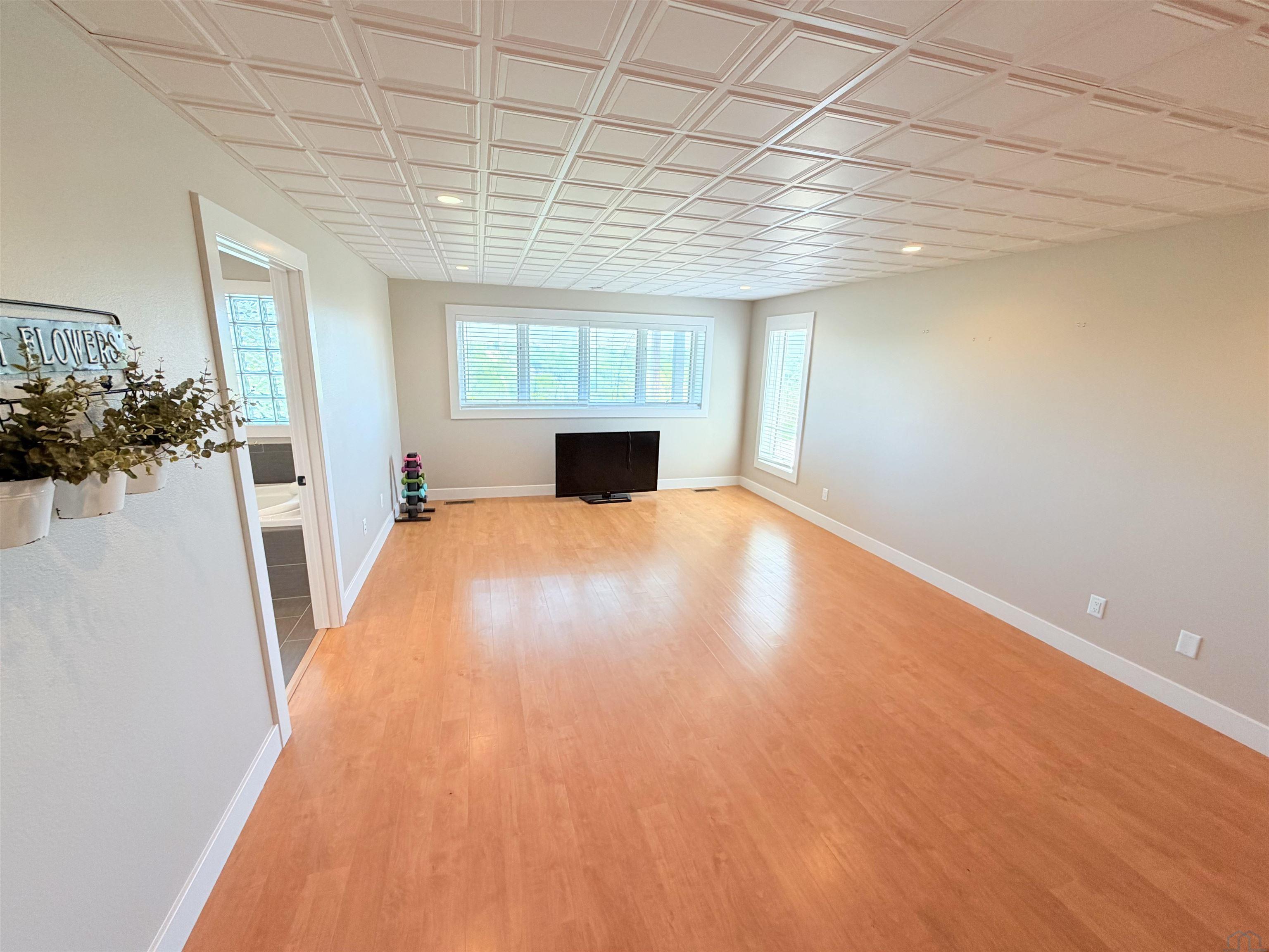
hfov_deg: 102.1
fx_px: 513
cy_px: 476
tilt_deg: -13.4
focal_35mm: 14
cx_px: 634
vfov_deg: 85.7
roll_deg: -1.0
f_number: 2.2
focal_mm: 2.22
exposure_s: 1/120
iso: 200
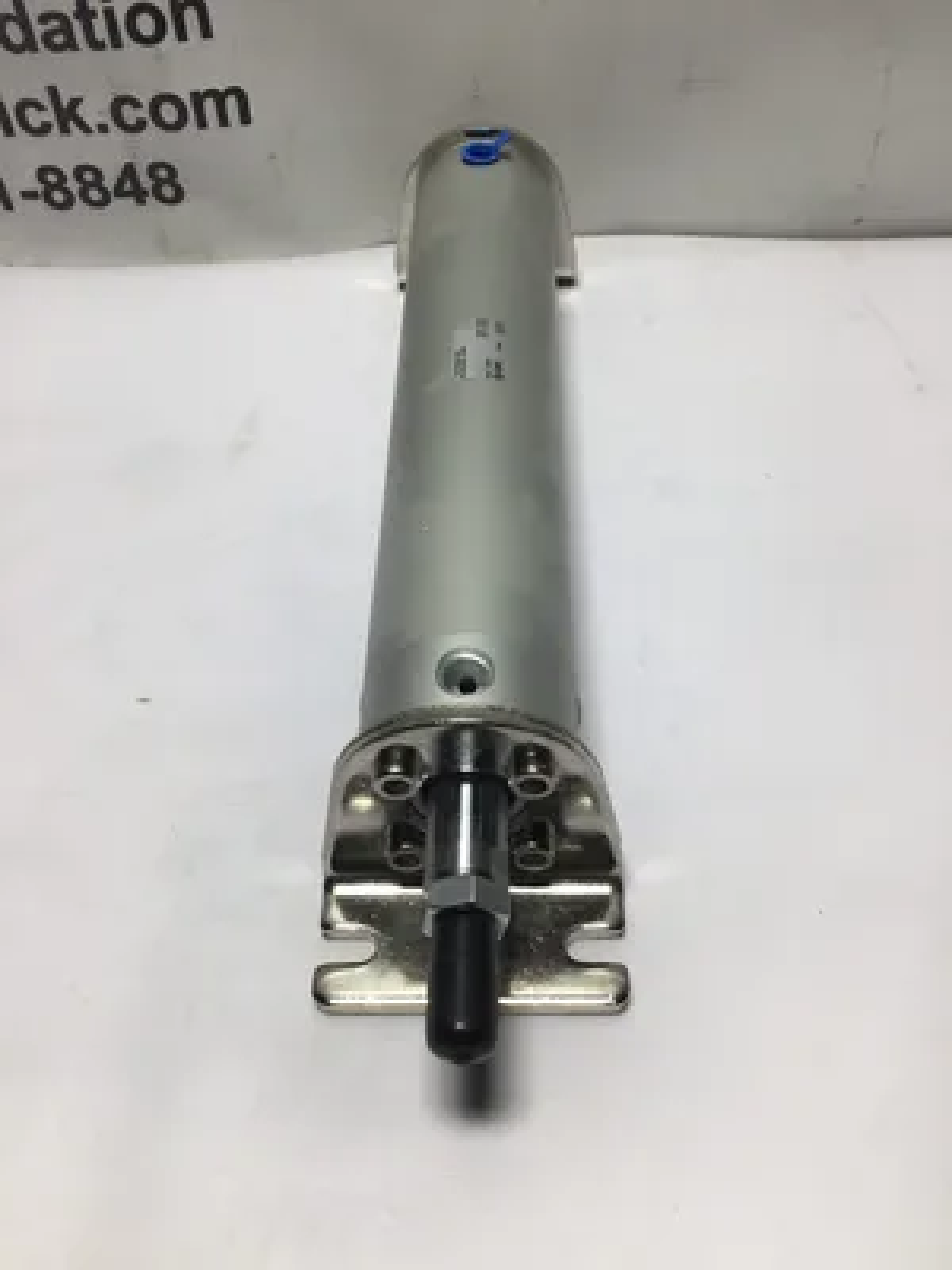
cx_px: 476
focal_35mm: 31
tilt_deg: -46.9
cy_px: 635
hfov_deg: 45.4
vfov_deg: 58.4
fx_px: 1137
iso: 25
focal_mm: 3.3
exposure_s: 1/163
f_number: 2.4
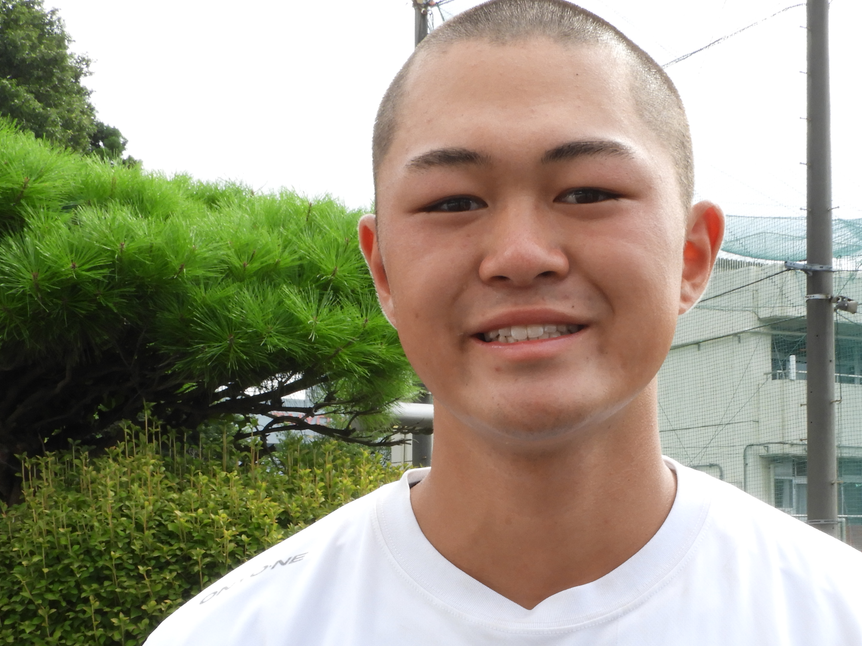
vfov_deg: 22.8
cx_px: 534
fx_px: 1569
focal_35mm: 63
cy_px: 557
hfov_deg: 30.6
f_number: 7.6
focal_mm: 6.3
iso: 100
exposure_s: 1/100
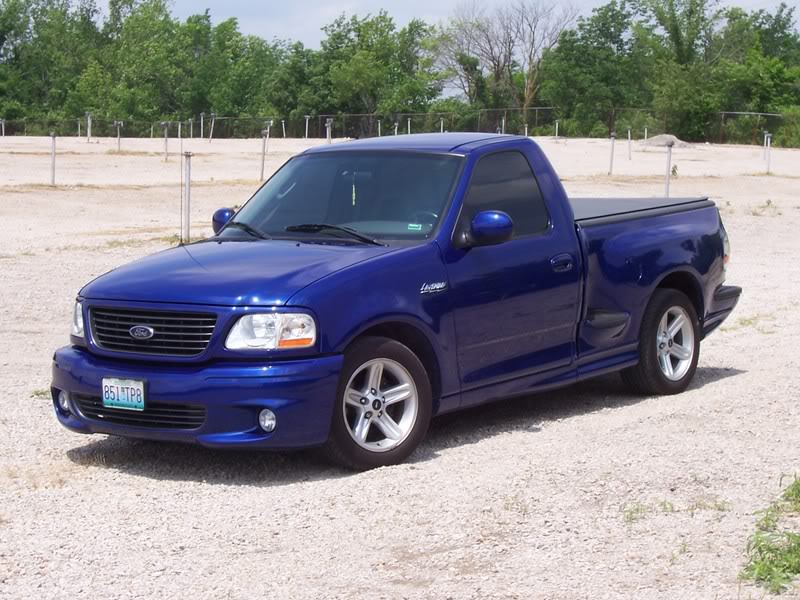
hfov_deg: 23.8
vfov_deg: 18.0
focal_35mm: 82
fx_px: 1895
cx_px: 400
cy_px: 300
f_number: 8
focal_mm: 13.5
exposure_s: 1/250
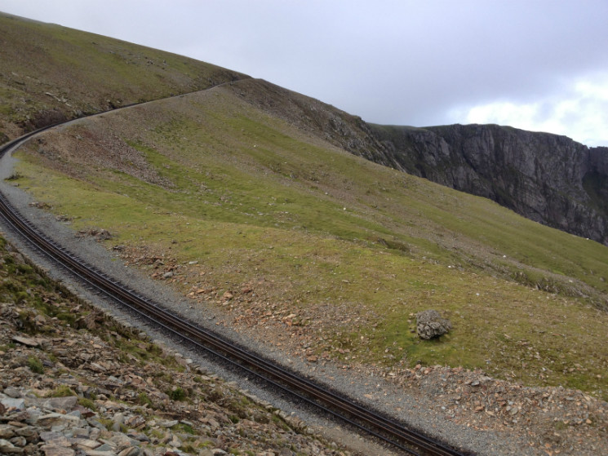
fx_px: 615
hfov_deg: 52.6
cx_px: 304
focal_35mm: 35
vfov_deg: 40.7
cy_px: 228
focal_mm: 4.28
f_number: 2.4
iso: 50
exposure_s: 1/456
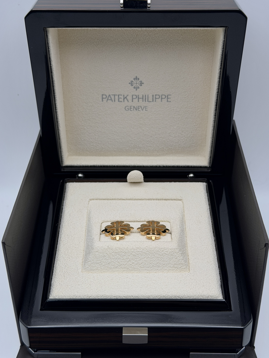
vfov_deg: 39.7
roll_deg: -0.3
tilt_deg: -32.7
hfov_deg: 30.3
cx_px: 134
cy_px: 179
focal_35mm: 48
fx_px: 497
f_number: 1.78
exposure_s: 1/466
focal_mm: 6.76
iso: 64
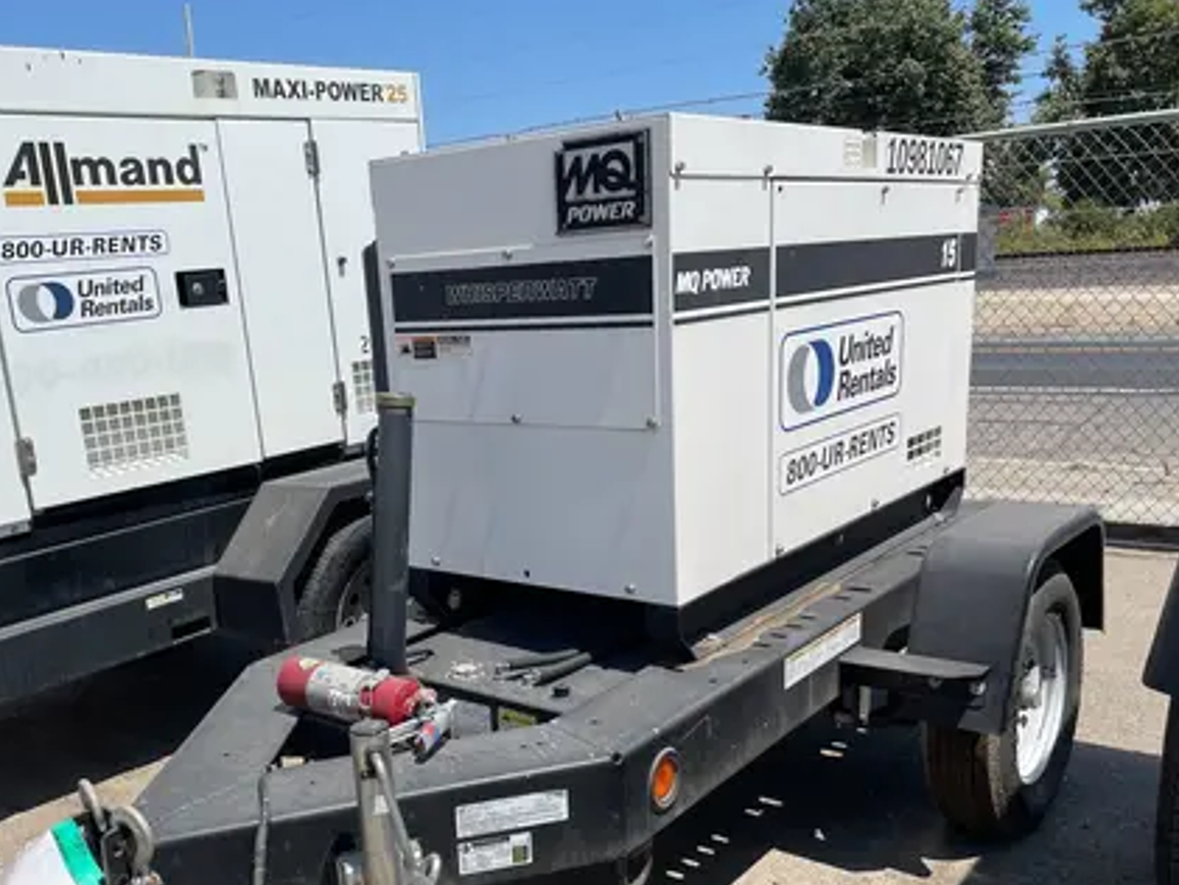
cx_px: 470
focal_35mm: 34
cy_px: 567
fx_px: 1158
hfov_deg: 53.6
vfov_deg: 41.4
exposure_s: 1/4831
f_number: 1.6
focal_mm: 4.2
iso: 32
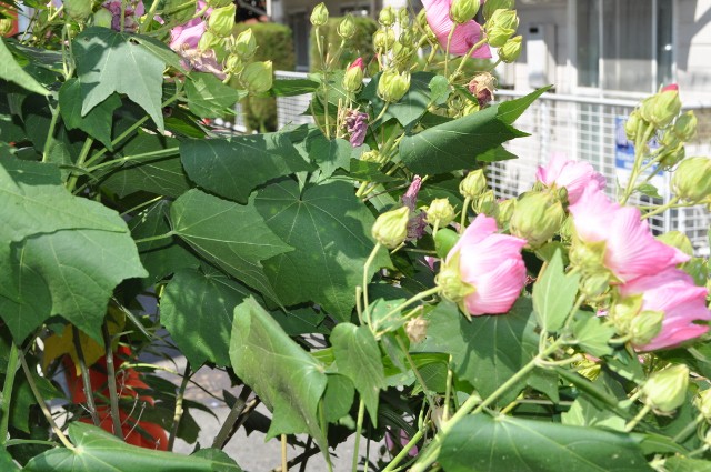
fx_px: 1243
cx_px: 356
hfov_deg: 31.9
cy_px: 236
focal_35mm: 63
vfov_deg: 21.5
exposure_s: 1/200
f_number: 10
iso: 200
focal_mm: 42
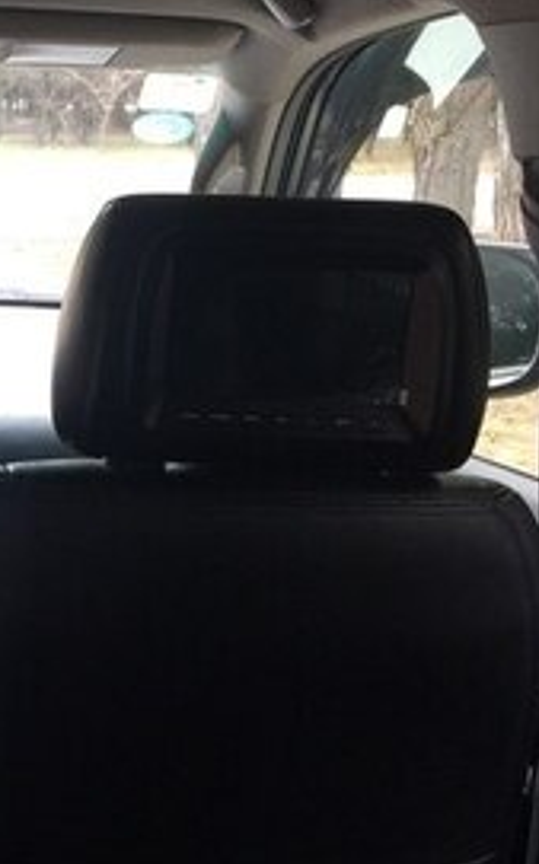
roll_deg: -0.8
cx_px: -290
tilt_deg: -7.9
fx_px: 1766
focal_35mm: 75
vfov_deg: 27.5
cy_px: 352
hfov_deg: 15.8
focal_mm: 4.15
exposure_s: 1/100
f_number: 2.2
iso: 50
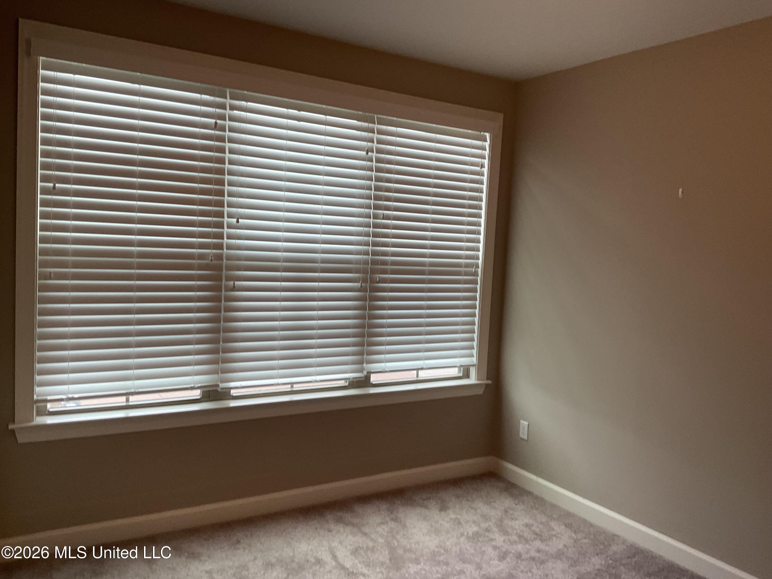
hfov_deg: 61.7
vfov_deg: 48.2
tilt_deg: -6.1
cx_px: 386
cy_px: 290
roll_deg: -4.9
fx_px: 647
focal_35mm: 29
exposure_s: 1/60
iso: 80
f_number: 1.8
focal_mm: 3
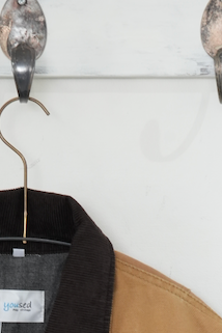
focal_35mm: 287
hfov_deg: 4.8
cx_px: 21
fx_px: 2655
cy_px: 545
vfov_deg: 7.0
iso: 1000
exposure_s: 1/25
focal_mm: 72
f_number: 9
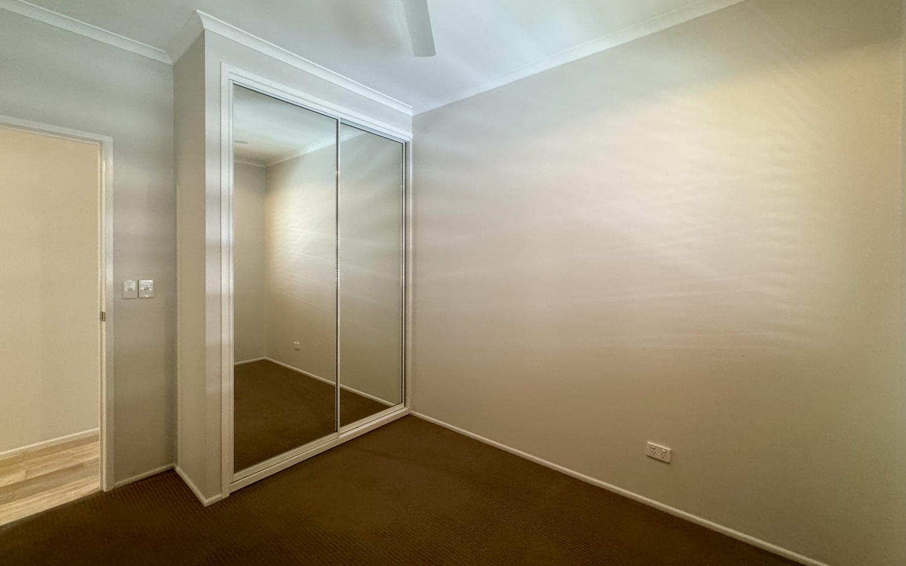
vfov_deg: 74.7
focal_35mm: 15
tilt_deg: +0.0
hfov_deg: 101.5
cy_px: 267
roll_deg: +0.6
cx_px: 454
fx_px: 370
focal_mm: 2.22
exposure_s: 1/50
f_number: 2.2
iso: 320
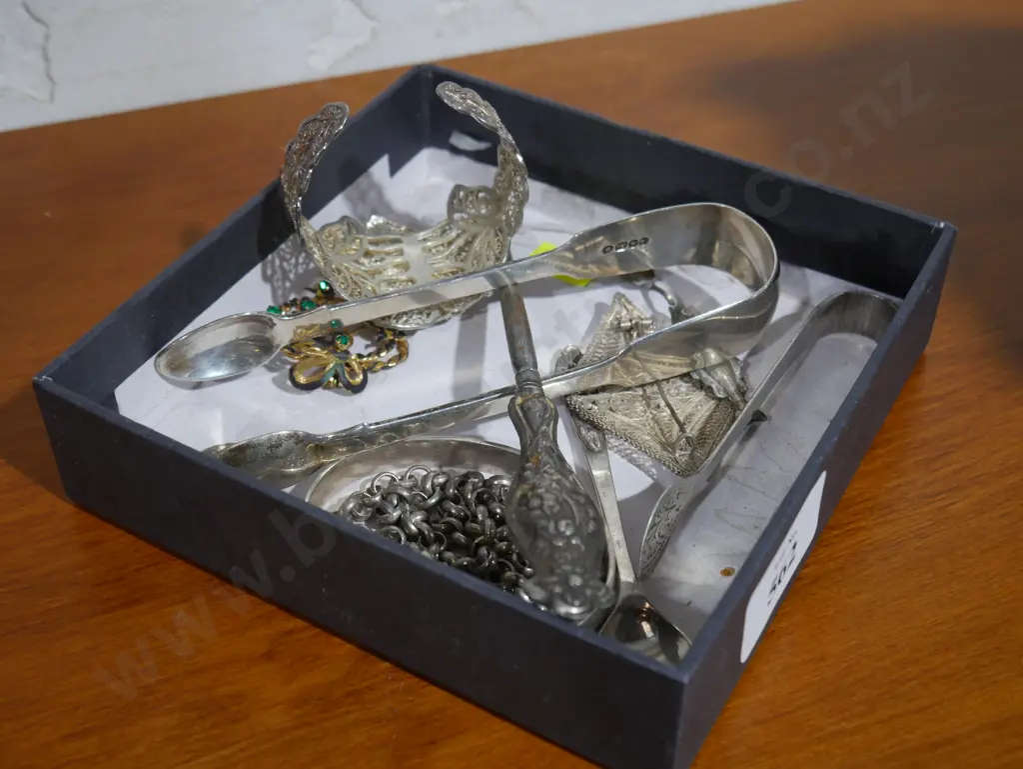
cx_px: 512
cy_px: 384
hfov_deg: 38.2
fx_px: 1478
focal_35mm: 50
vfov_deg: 29.1
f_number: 5.3
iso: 800
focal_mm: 25
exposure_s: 1/60
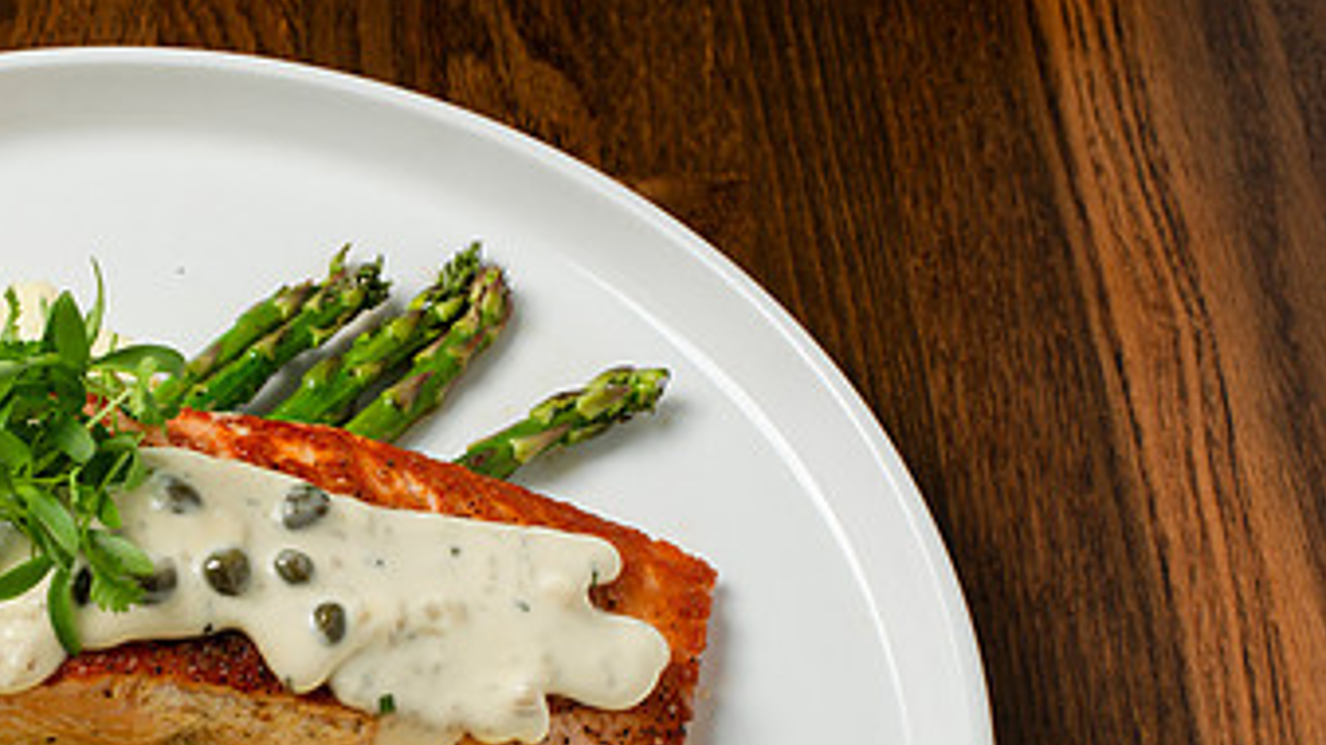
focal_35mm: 90
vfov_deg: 13.4
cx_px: 192
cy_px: 618
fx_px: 3164
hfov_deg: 23.2
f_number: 10
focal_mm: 50
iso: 320
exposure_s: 1/250
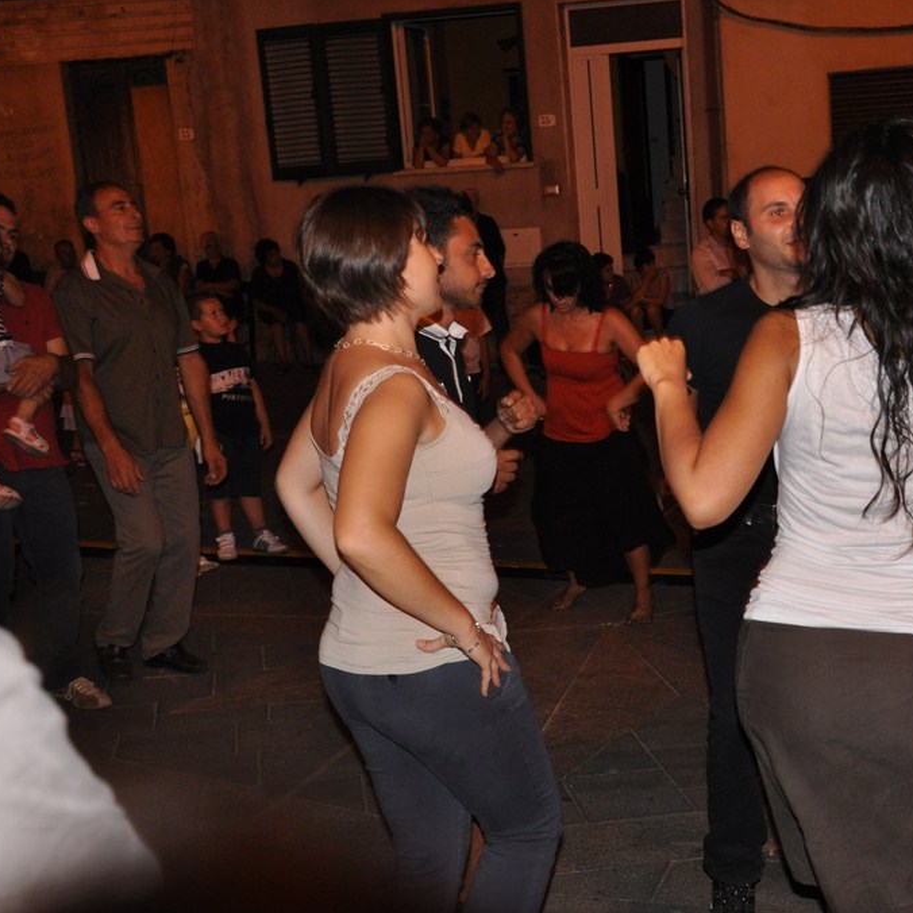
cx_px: 631
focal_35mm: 54
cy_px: 455
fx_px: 1611
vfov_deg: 31.6
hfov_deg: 31.3
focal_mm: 28
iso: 800
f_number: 4
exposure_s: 1/60
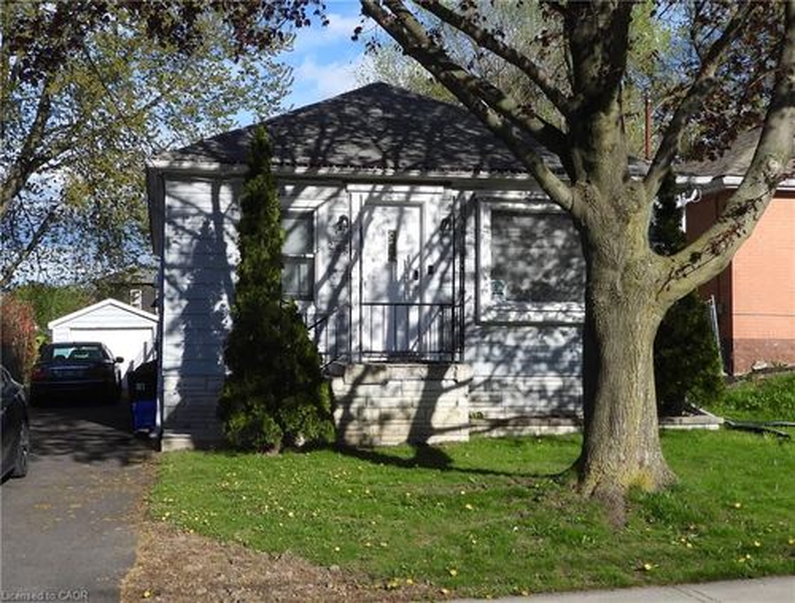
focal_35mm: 24
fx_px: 553
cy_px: 302
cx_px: 398
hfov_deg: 71.4
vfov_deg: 57.1
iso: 100
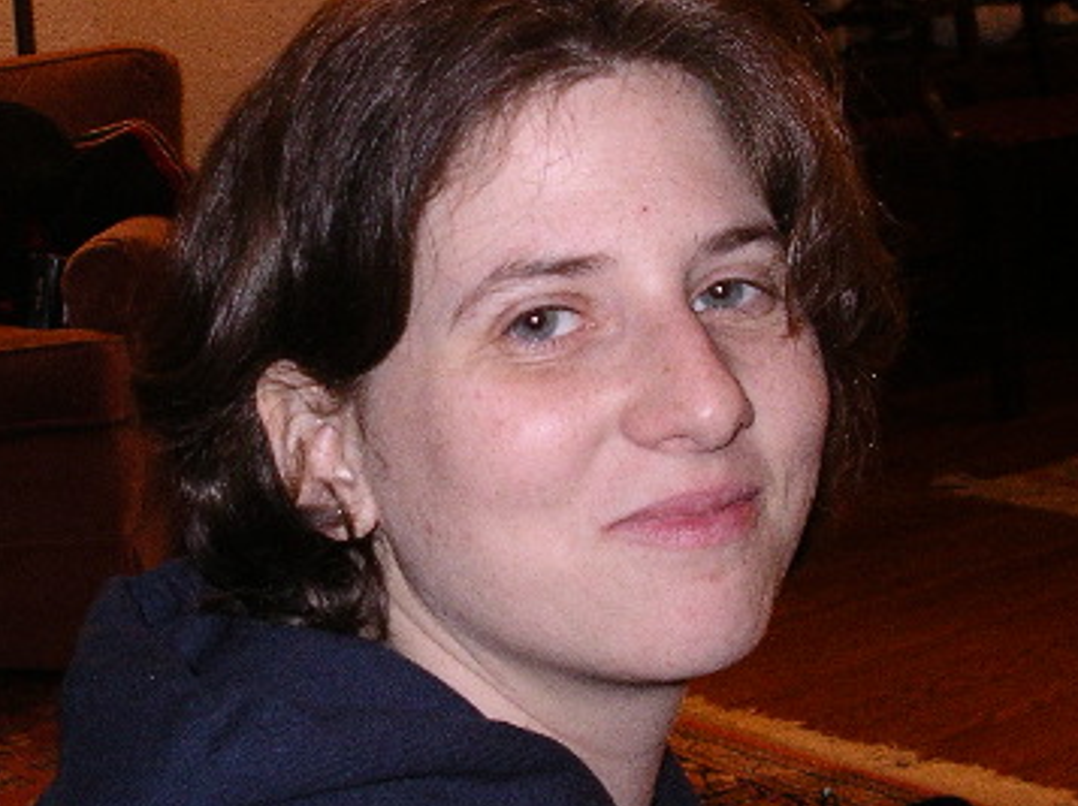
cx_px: 423
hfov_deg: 23.5
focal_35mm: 83
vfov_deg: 17.7
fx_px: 2582
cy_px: 347
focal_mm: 7.8
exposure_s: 1/40
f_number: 2.8
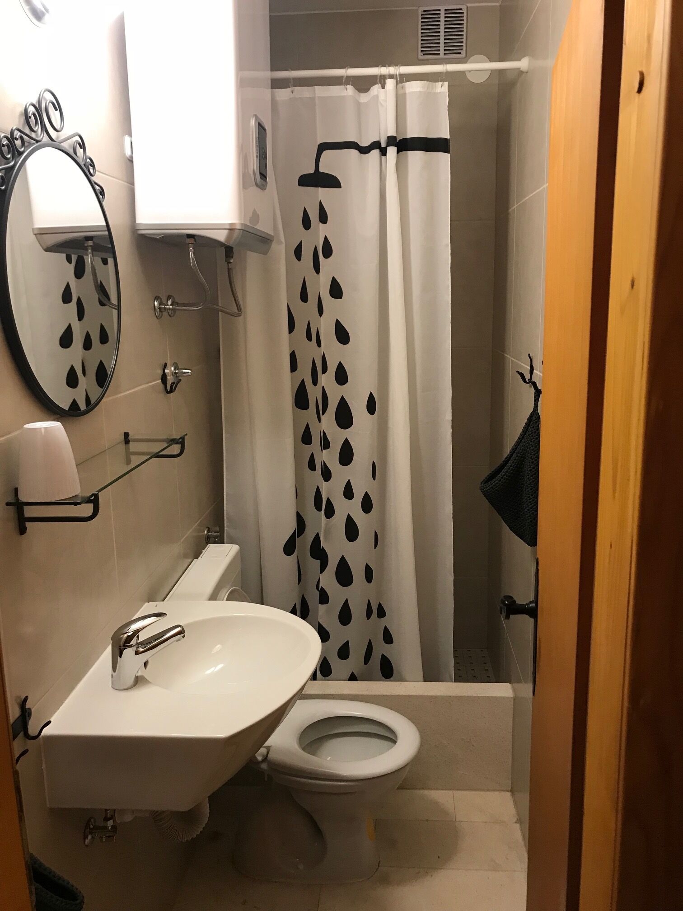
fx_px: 737
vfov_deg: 63.4
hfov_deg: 49.7
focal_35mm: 28
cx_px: 342
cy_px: 456
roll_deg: +0.7
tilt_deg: -10.4
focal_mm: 3.99
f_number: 1.8
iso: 40
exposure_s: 1/17
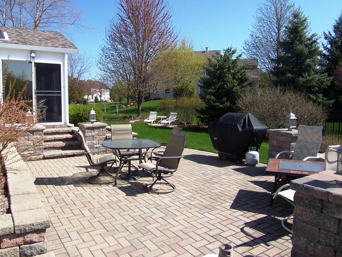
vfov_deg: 51.3
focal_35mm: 27
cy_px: 118
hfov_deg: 65.2
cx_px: 157
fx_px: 267
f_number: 5.6
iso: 64
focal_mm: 3.8
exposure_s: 1/250
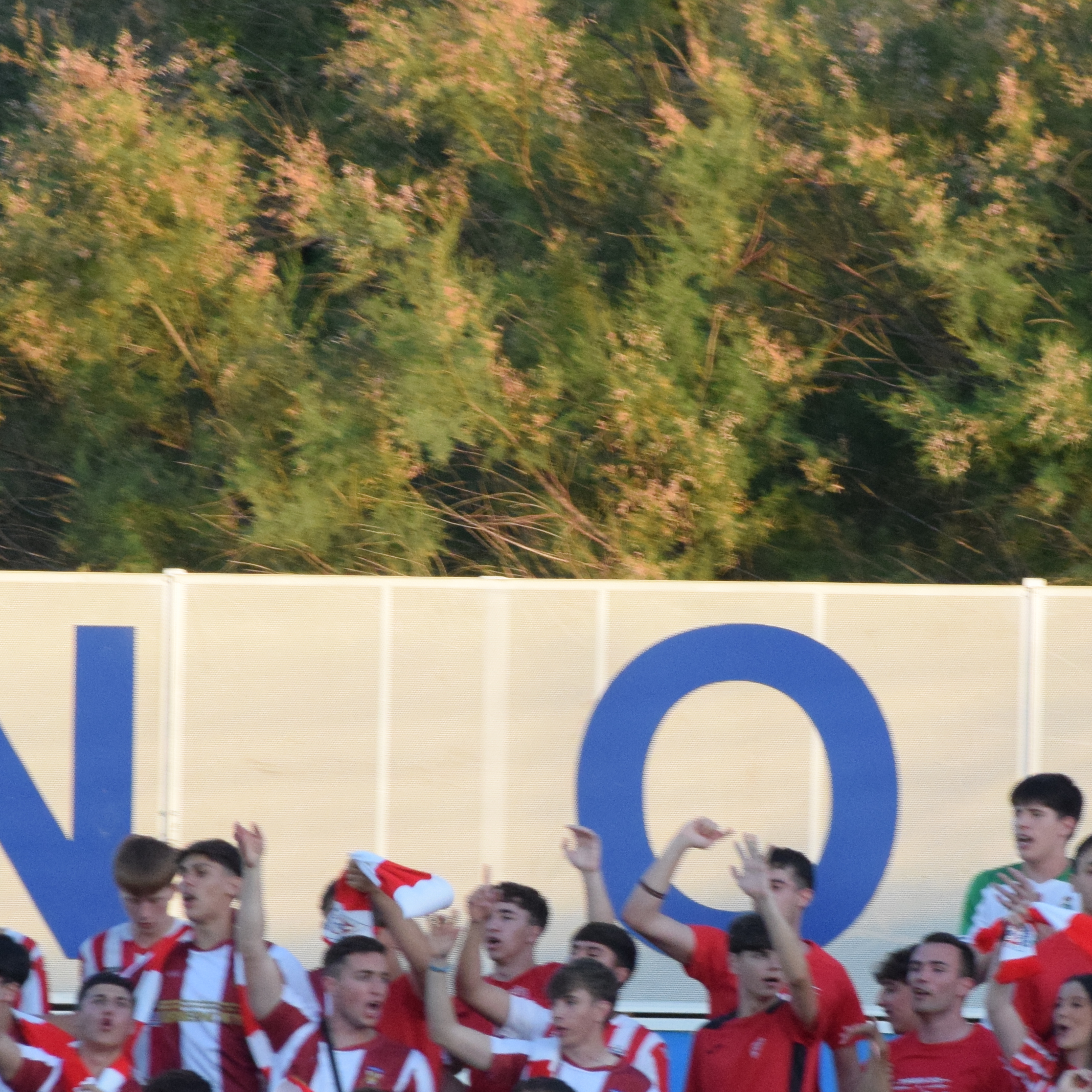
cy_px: 868
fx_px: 25554
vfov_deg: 2.4
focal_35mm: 716
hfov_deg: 2.4
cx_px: 650
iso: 1600
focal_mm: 200
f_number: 10
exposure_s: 1/250
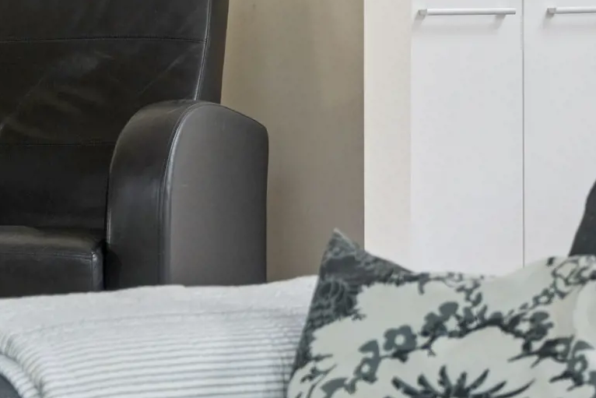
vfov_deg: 7.4
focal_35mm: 184
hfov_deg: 11.0
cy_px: -78
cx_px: 647
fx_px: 3051
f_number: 5.6
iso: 200
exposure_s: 1/60
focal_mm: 49
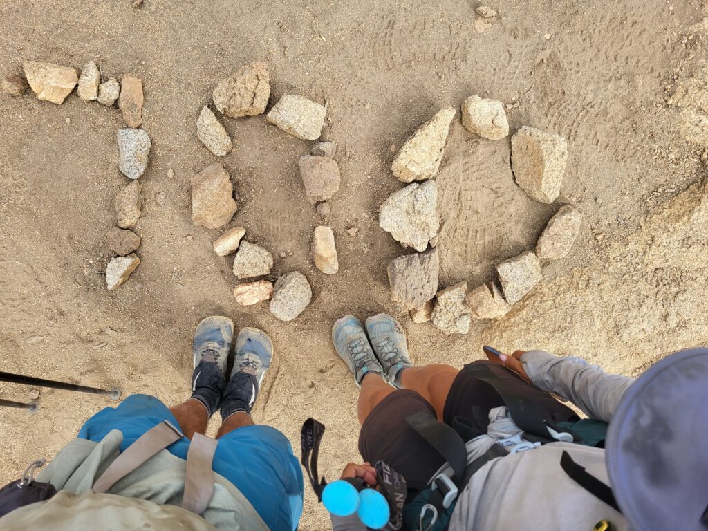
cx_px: 354
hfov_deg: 67.3
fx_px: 532
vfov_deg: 53.1
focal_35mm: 26
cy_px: 266
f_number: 1.8
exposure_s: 1/713
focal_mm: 5.4
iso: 40
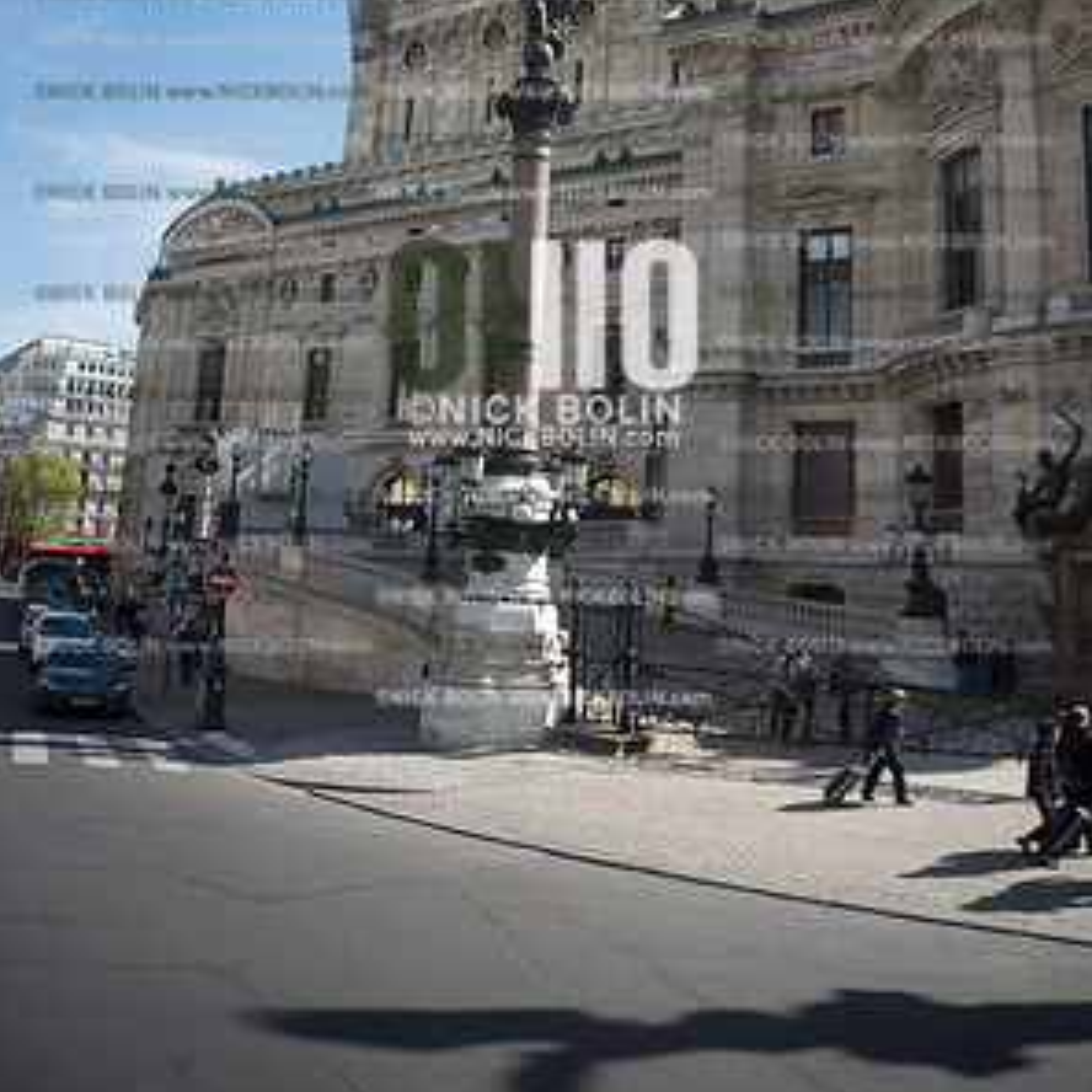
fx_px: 1106
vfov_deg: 51.3
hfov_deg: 52.5
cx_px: 542
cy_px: 343
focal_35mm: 31
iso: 200
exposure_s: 1/1000
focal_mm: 24
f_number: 2.8
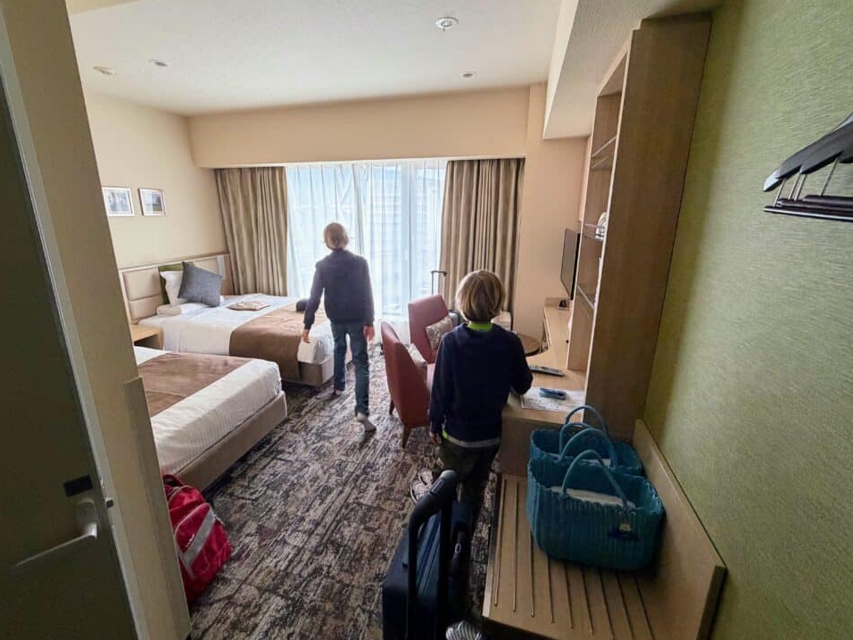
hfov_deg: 98.2
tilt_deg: -14.0
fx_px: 370
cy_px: 303
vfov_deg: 81.7
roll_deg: -0.2
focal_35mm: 15
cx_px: 416
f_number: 2.2
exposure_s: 1/60
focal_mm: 2.22
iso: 320
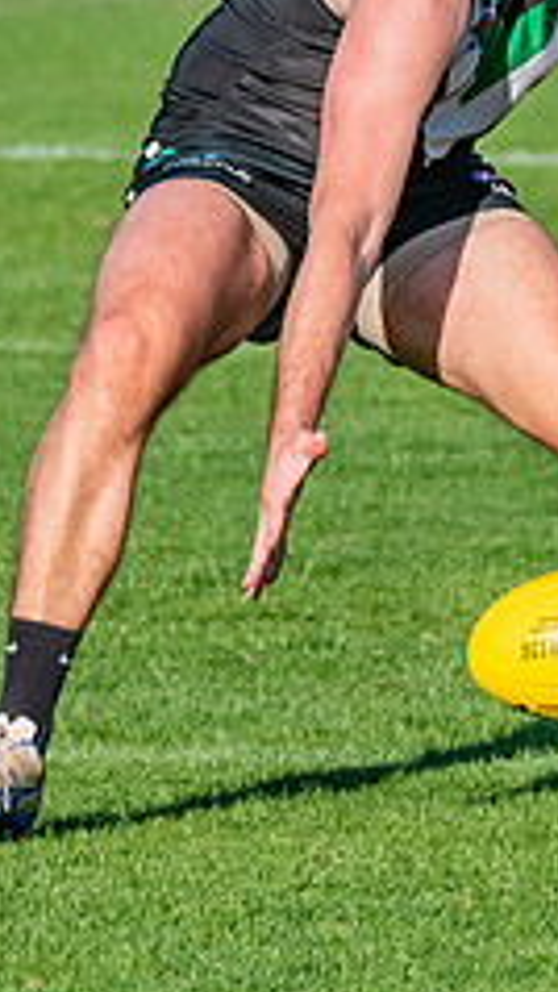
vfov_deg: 2.2
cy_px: -168
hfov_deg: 1.3
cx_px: 339
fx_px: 25313
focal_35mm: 963
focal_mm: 240
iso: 800
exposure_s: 1/1600
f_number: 10
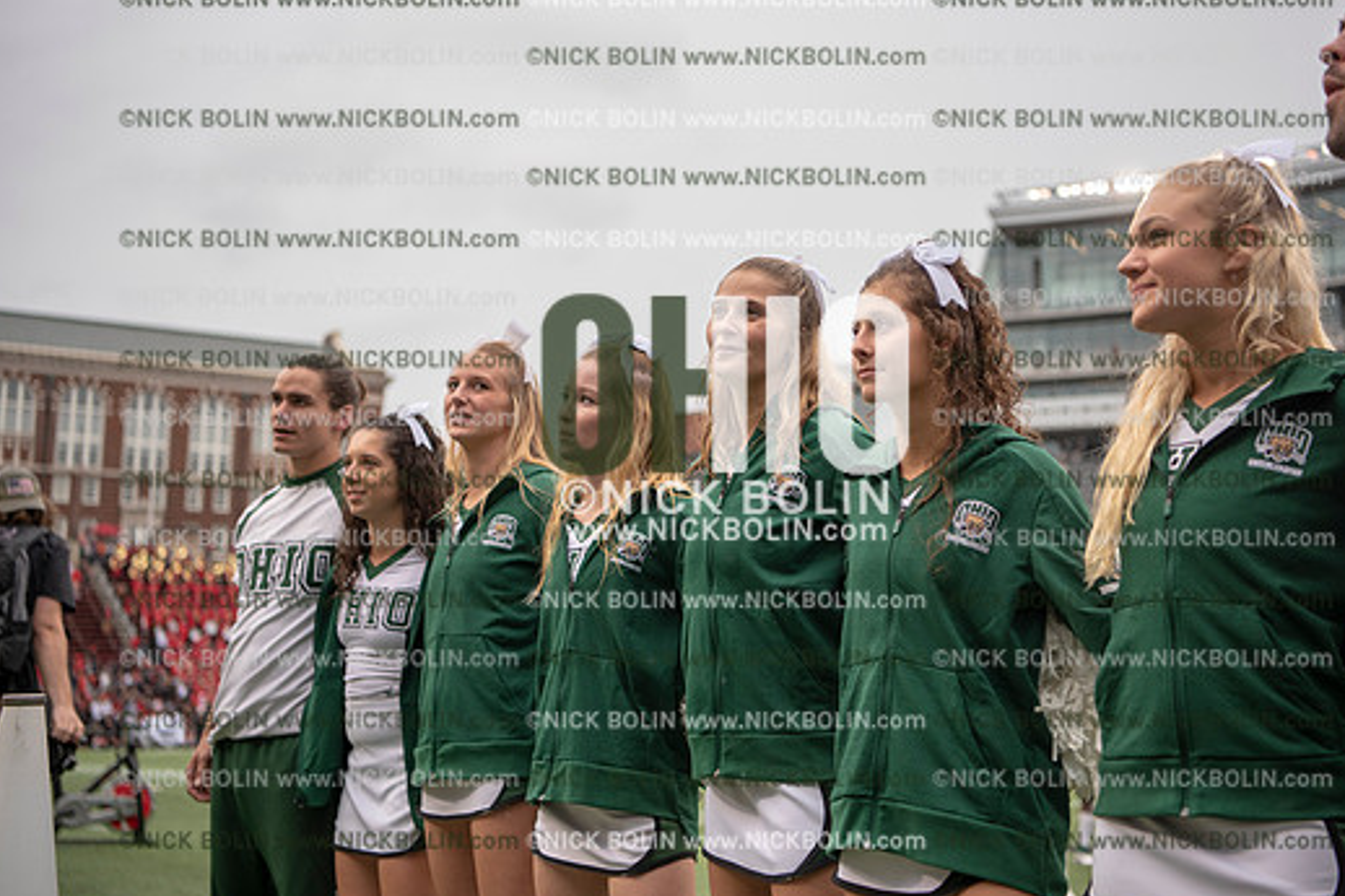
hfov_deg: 35.6
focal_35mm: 56
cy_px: 419
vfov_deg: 24.2
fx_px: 2091
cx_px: 724
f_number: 2.8
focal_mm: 50
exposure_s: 1/1000
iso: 250
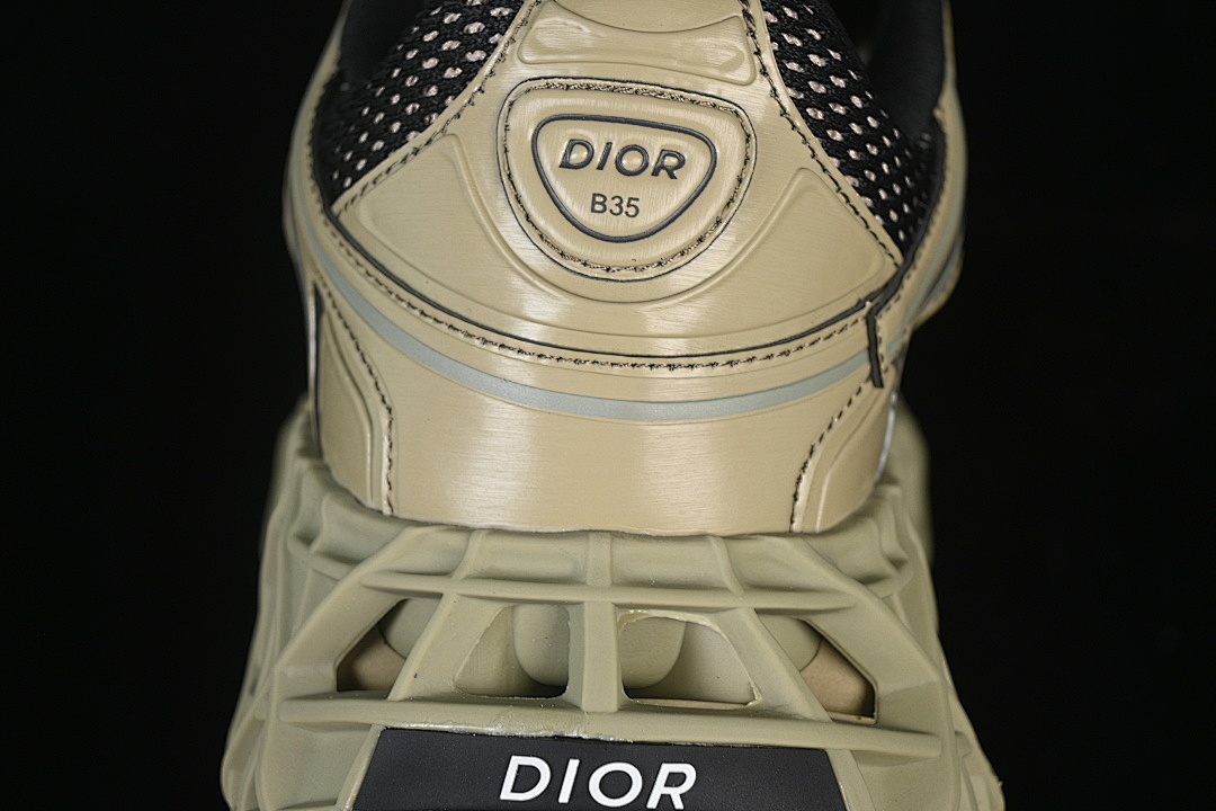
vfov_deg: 18.2
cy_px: 406
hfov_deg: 27.0
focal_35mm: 75
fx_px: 2533
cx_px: 608
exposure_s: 1/60
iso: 160
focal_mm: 50
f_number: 6.3
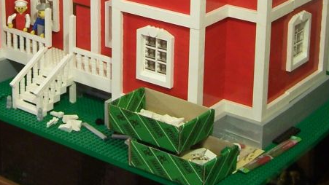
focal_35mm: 94
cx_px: 102
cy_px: -65
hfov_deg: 22.6
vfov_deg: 12.4
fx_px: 820
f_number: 2.8
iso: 80
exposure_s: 1/3
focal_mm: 6.3
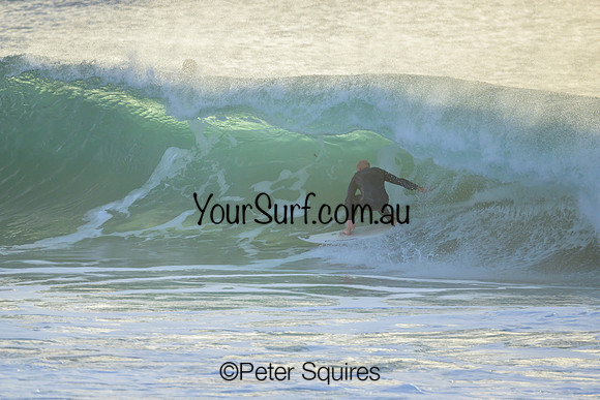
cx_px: 300
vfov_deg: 1.7
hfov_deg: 2.6
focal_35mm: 800
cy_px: 200
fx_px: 13336
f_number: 6.3
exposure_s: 1/2500
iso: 1400
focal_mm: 800
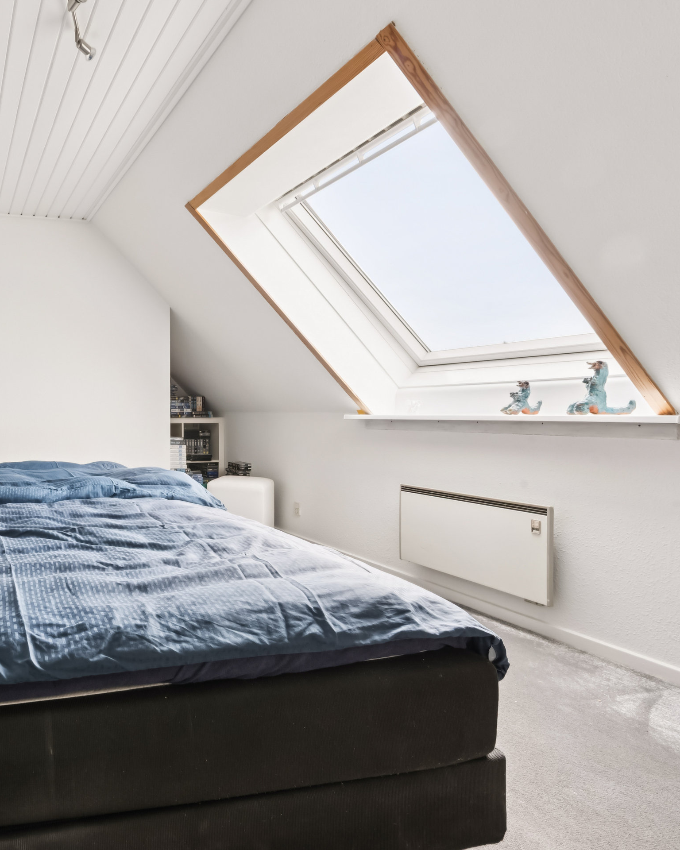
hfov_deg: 54.5
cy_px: 429
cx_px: 61
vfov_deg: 75.0
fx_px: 553
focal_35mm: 22
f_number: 13
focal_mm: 15
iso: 400
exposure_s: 1/6
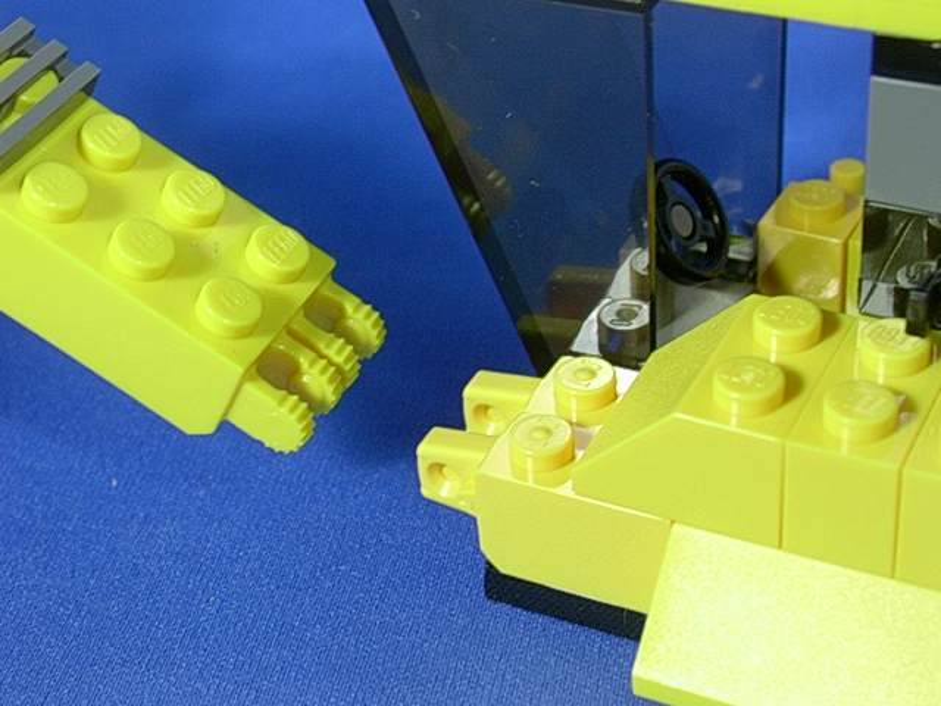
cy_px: 353
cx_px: 470
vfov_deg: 19.6
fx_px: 2039
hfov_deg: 26.0
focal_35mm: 75
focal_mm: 11.3
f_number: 3.8
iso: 70
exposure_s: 1/7.7
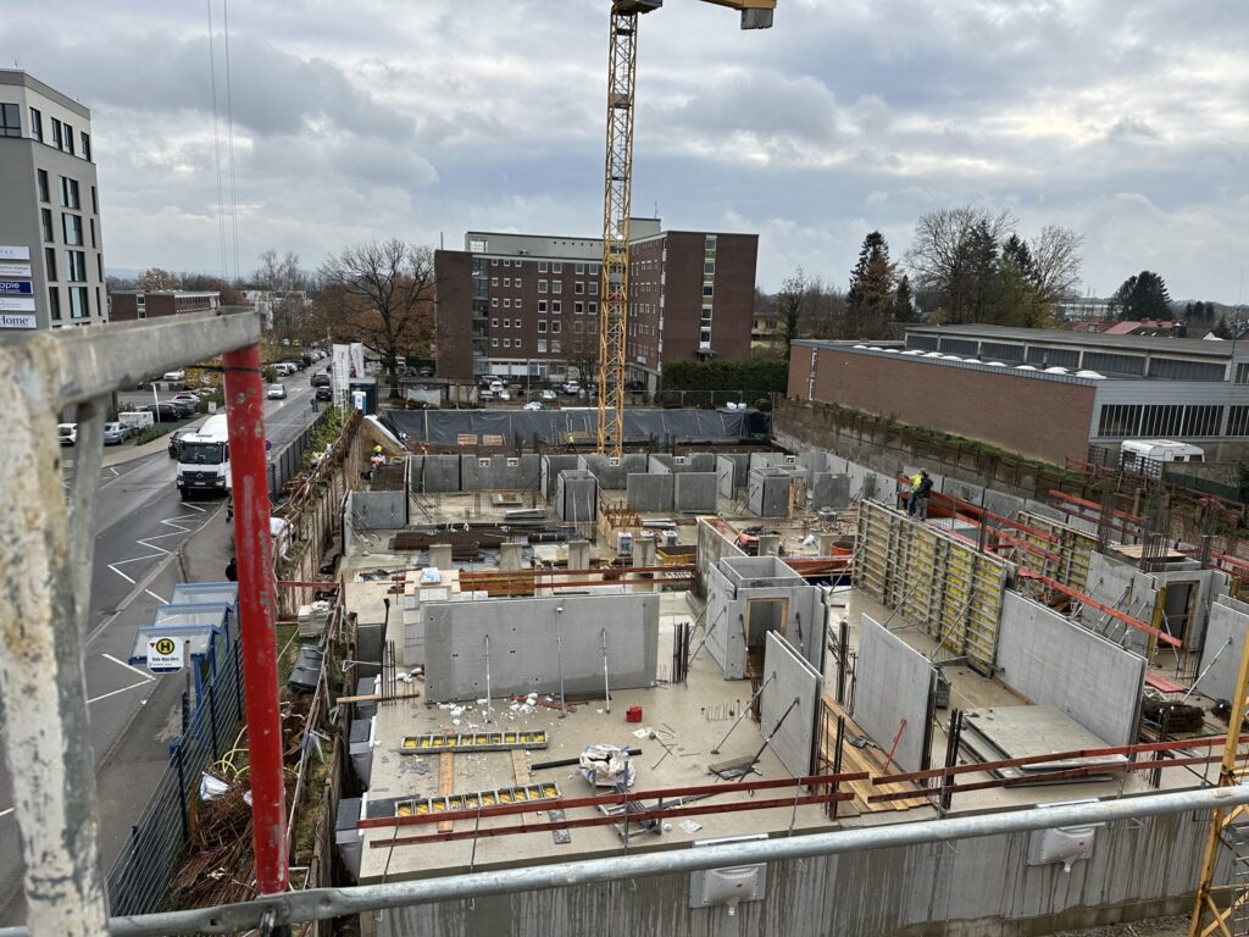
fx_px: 866
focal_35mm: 24
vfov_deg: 56.8
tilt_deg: -11.6
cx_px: 624
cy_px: 468
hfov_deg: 71.6
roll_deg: -1.5
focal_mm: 6.86
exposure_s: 1/1357
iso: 80
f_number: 1.78
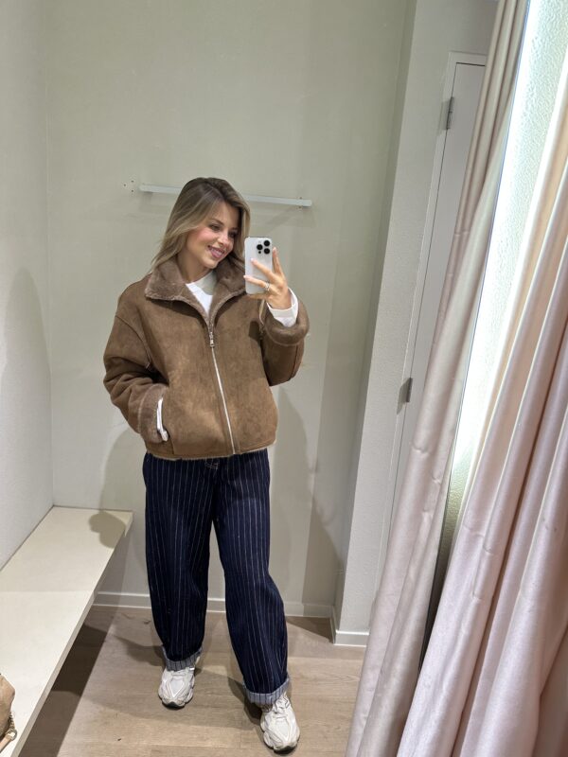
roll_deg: -5.8
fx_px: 525
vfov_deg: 71.6
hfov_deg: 56.8
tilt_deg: -13.3
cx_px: 284
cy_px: 378
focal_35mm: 24
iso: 125
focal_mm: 6.86
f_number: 1.78
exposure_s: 1/100
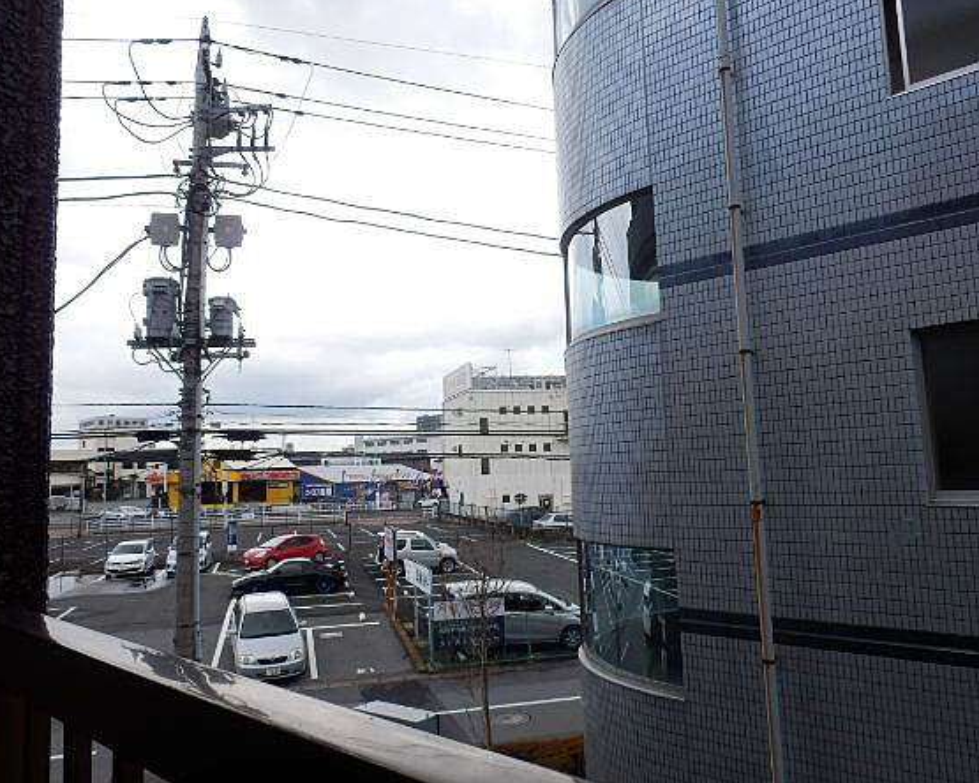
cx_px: 485
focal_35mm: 27
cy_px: 377
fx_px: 782
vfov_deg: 53.2
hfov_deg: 64.1
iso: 80
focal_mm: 4.2
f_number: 3
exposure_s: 1/640
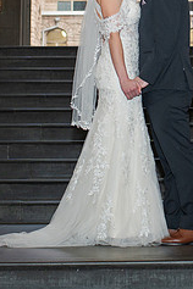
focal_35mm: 113
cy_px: 38
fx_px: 909
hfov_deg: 12.0
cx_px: 177
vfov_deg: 17.9
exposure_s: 1/200
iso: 1000
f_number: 3.5
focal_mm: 35
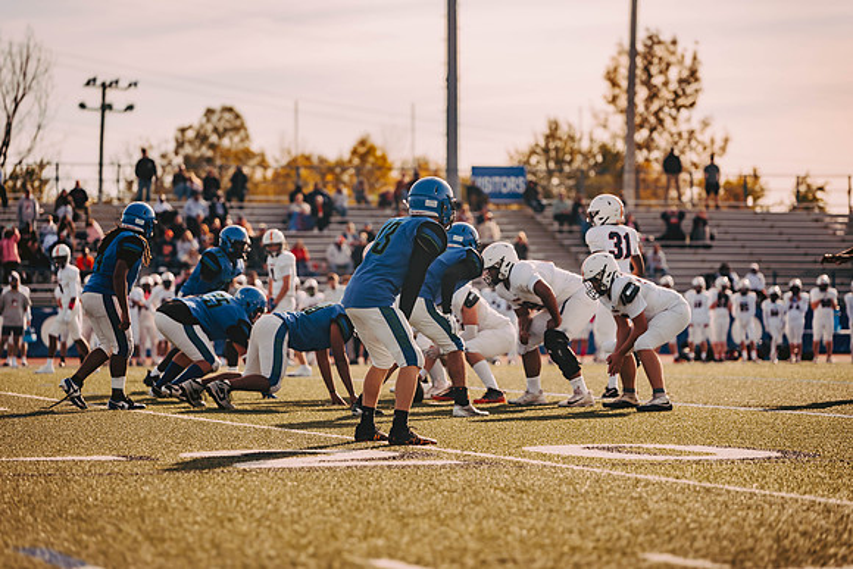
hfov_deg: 15.8
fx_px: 3081
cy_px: 284
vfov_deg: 10.6
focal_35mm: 130
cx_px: 426
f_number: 2.8
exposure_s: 1/2500
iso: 160
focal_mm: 130
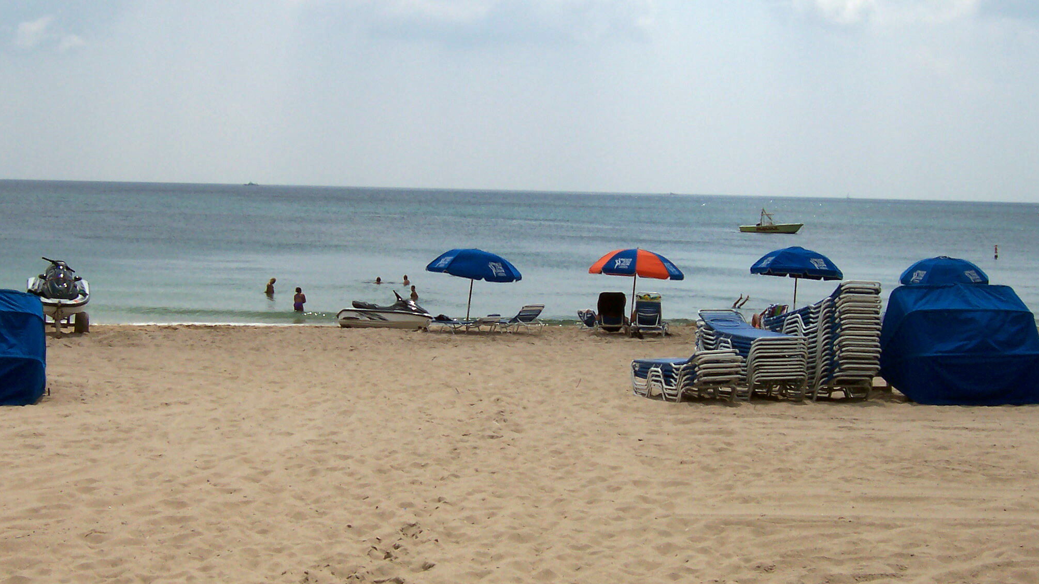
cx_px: 526
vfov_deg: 16.3
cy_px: 279
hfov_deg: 28.6
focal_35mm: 74
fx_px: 2039
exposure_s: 1/1500
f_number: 6.7
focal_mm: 10.4
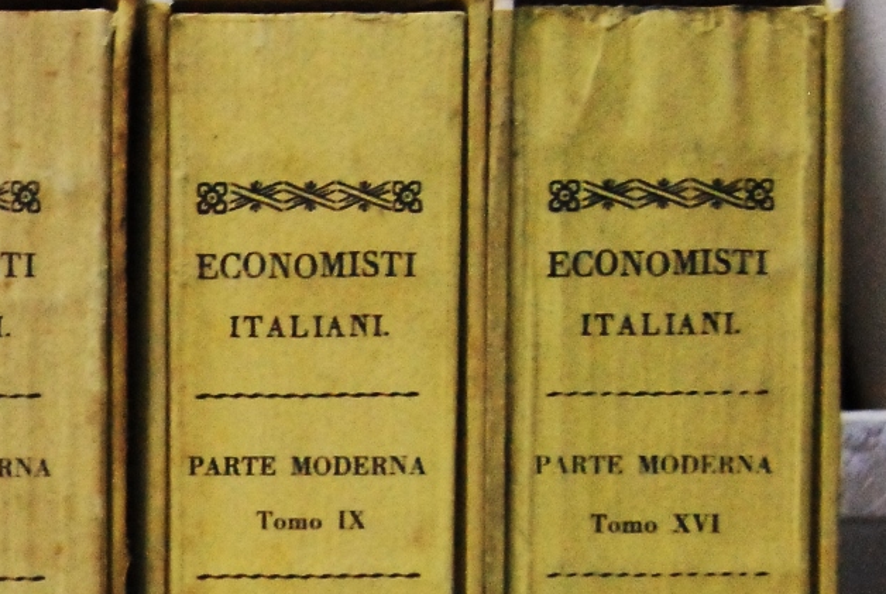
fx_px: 3007
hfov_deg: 15.1
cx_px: -559
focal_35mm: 122
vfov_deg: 10.9
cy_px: 840
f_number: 5
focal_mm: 22
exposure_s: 1/60
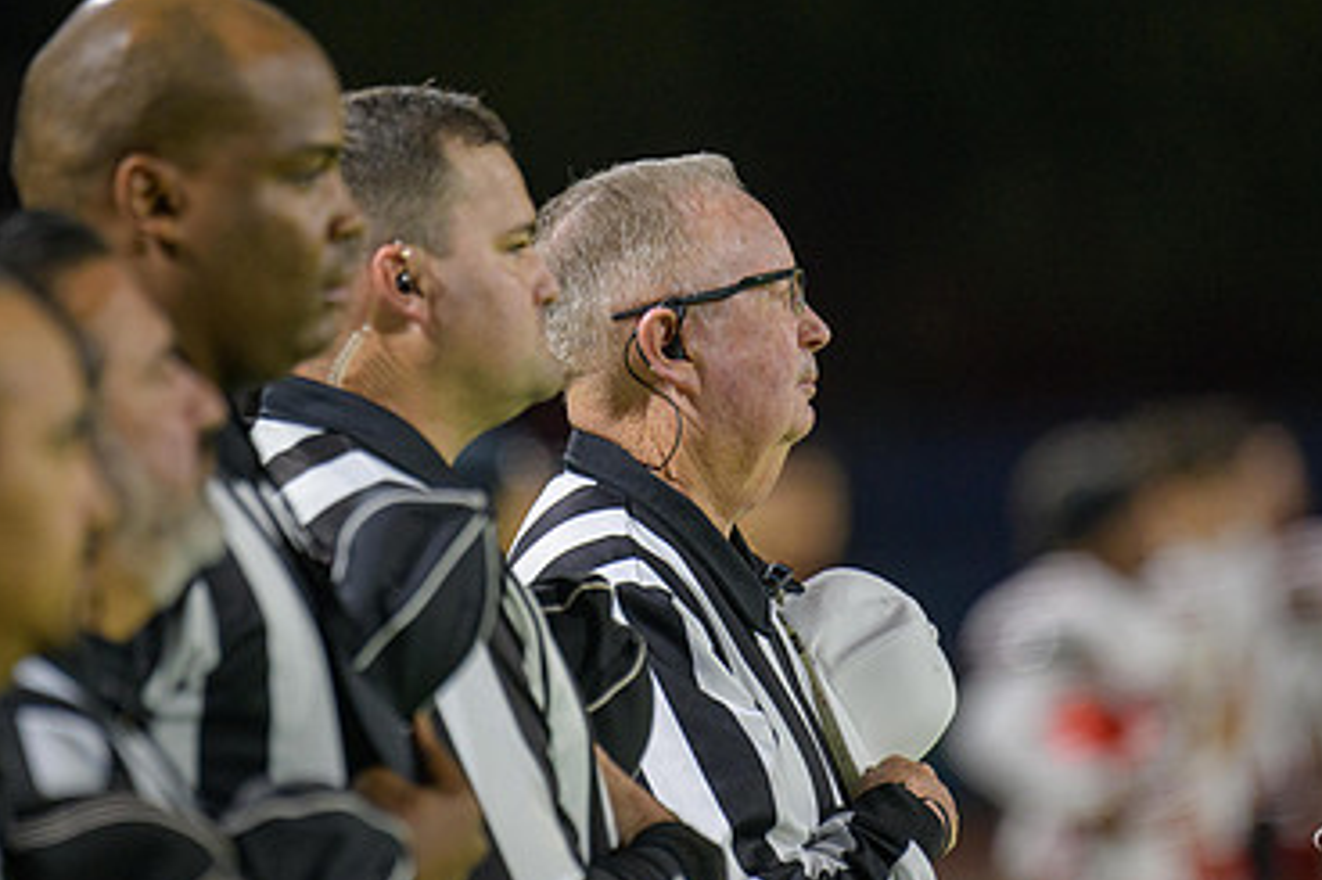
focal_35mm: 473
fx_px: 17361
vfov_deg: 2.9
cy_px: 393
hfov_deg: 4.4
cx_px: 657
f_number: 2.8
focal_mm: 300
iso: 1250
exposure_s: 1/250
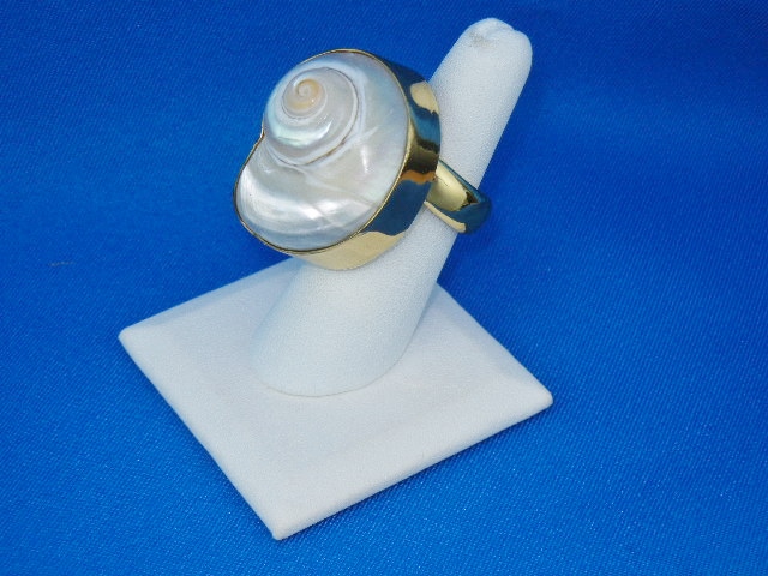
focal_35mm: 77
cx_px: 384
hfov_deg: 25.3
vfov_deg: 19.1
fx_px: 1708
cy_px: 288
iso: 200
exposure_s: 1/31.7
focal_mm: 13.9
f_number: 4.3
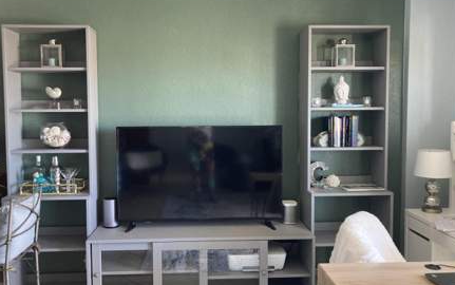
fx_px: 409
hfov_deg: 58.1
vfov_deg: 38.4
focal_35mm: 33
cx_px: 215
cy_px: 140
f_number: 1.8
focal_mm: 3.99
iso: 250
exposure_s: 1/60
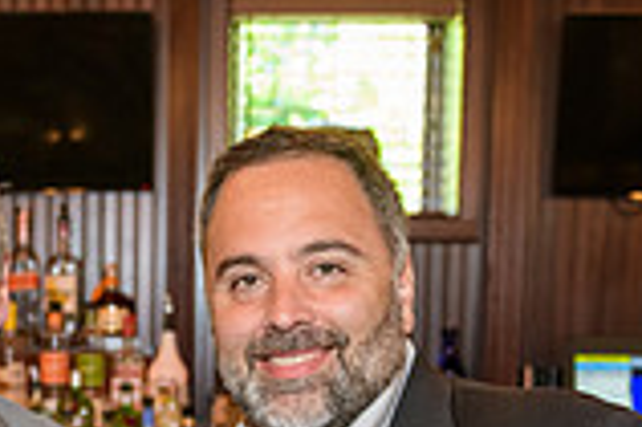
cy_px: 612
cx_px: 126
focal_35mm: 114
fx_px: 2031
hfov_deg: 17.8
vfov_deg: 11.6
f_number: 3.2
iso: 1600
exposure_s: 1/125
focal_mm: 31
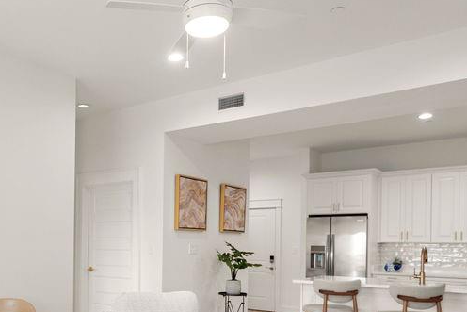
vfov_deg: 37.8
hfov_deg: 54.3
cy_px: 270
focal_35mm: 33
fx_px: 428
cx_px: 111
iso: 400
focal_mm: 16
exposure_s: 1/100
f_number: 5.6
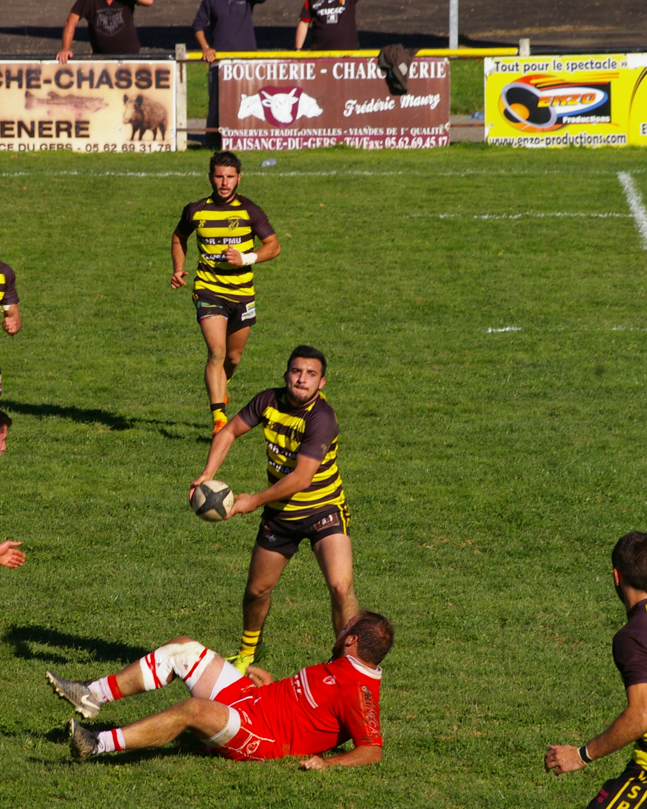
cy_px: 405
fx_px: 9646
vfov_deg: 4.8
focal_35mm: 403
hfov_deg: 3.8
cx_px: 144
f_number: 11
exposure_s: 1/750
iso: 400
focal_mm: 190
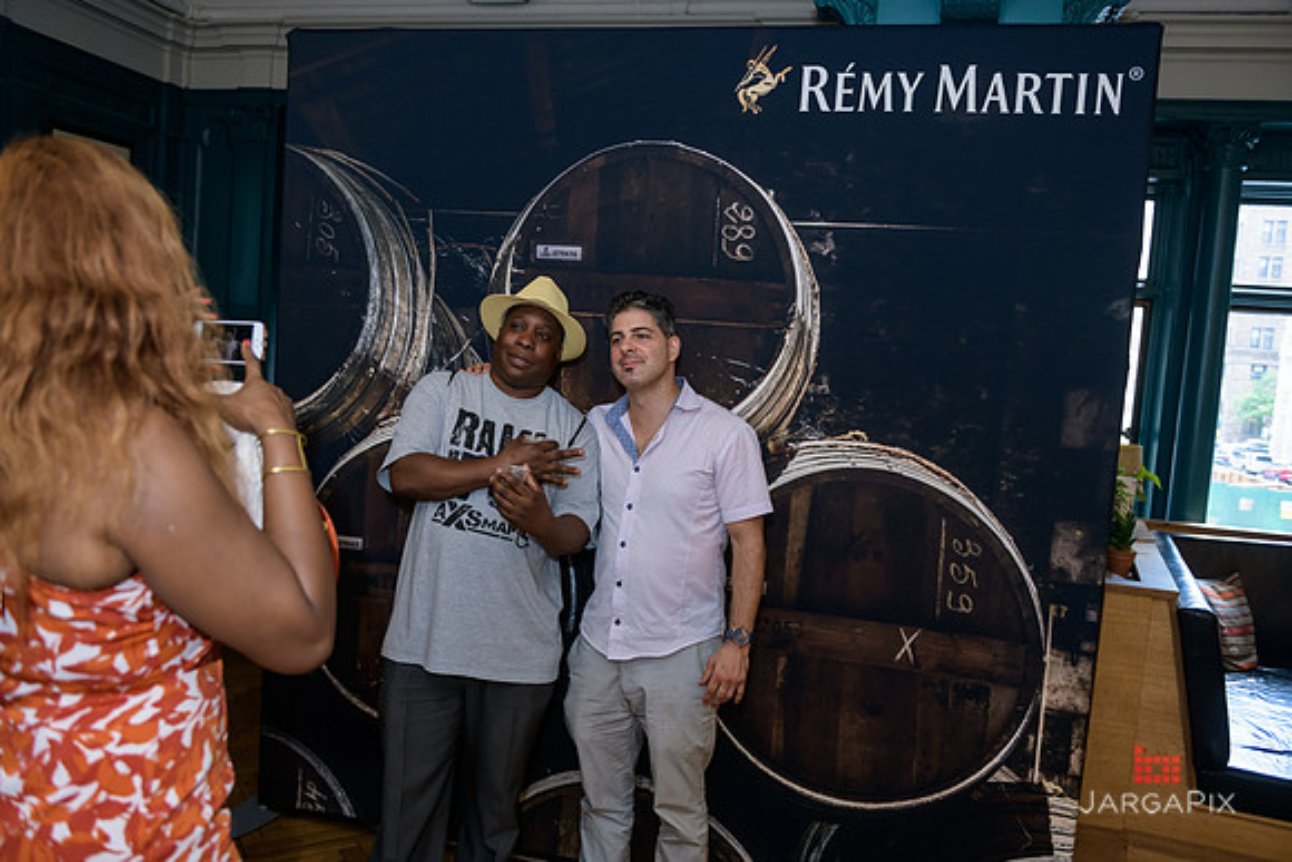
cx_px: 646
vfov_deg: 45.0
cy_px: 431
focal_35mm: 29
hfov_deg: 63.6
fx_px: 1041
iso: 1000
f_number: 3.2
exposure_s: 1/125
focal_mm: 29
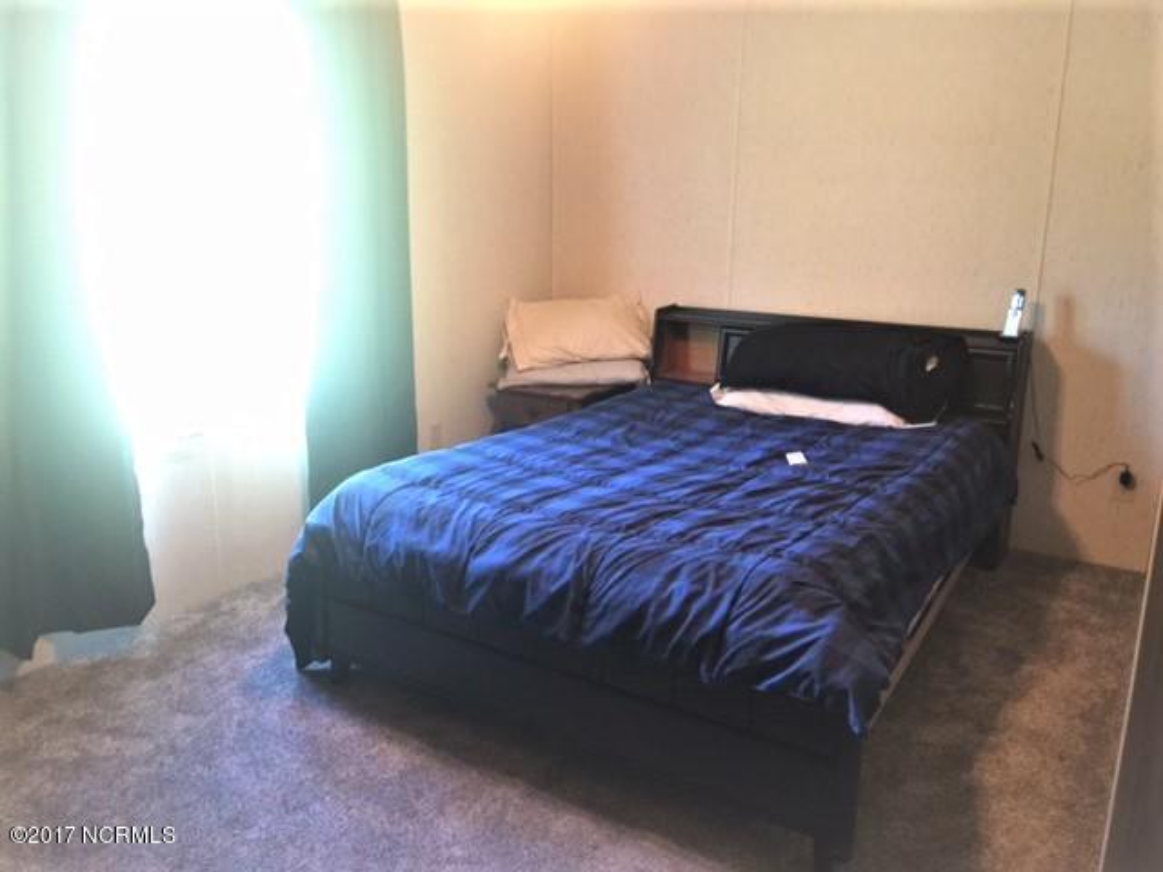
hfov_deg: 61.7
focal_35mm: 29
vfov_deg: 48.2
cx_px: 582
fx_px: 974
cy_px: 436
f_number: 2.2
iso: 100
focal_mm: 4.15
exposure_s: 1/4
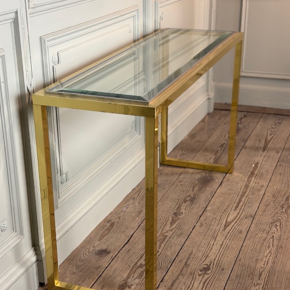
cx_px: 146
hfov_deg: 30.0
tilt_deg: -23.1
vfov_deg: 30.0
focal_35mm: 57
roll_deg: -1.9
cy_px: 173
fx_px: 540
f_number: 1.78
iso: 160
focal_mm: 6.76
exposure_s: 1/50
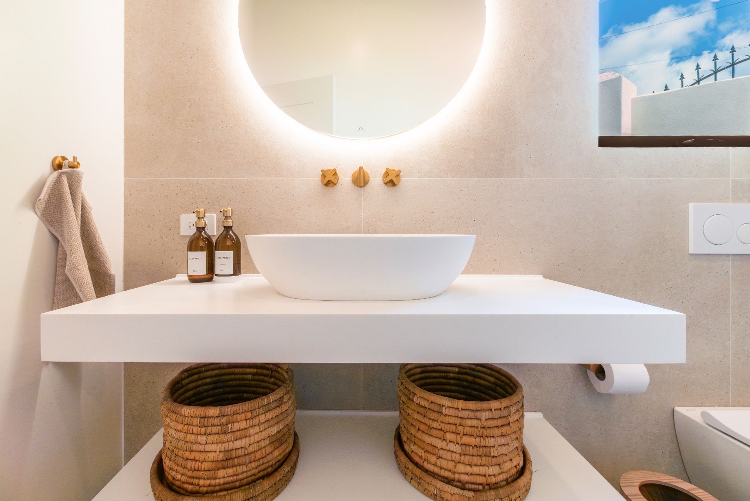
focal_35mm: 16
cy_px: 250
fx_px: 333
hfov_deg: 96.7
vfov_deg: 73.8
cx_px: 375
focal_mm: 16
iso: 50
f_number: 16
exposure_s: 1/20
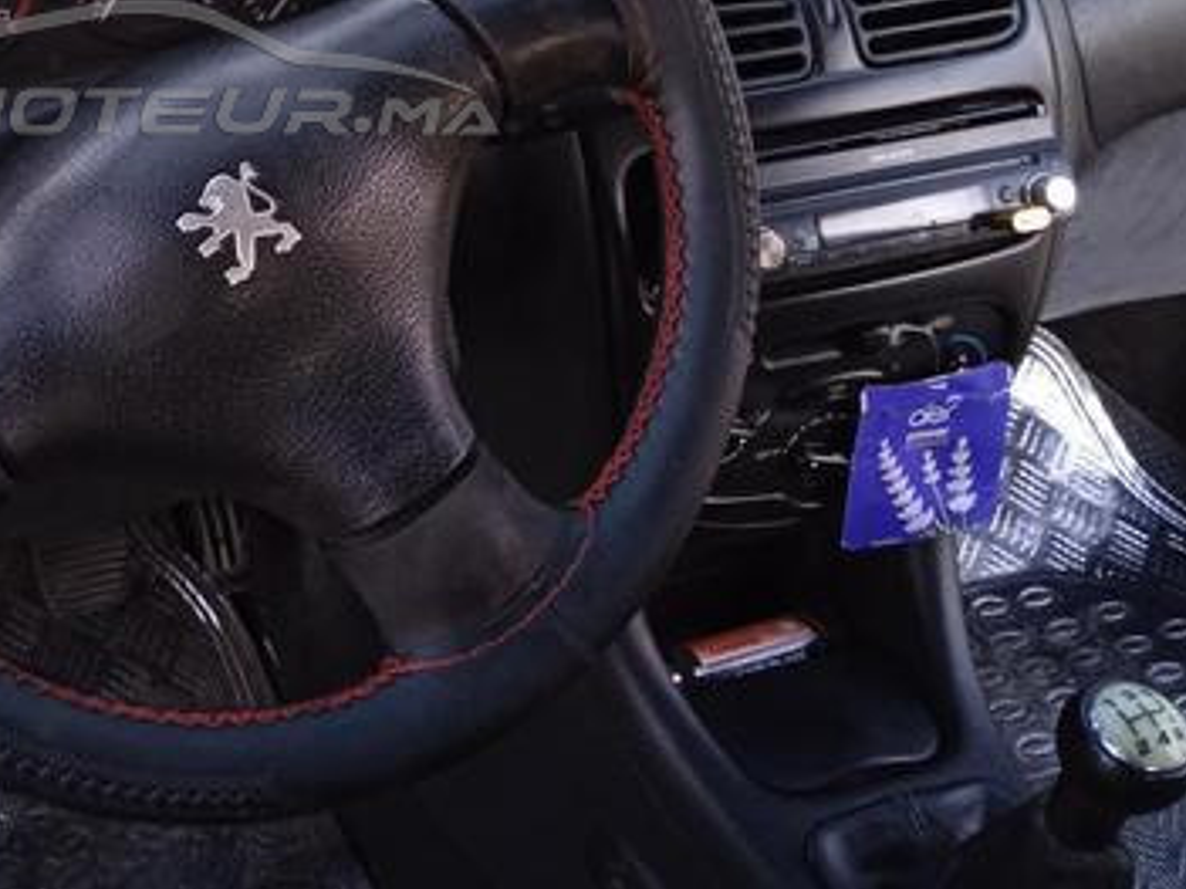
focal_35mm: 52
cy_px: 66
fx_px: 1781
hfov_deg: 35.4
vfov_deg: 26.9
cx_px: 199
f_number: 2.2
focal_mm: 3.43
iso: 464
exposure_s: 1/20
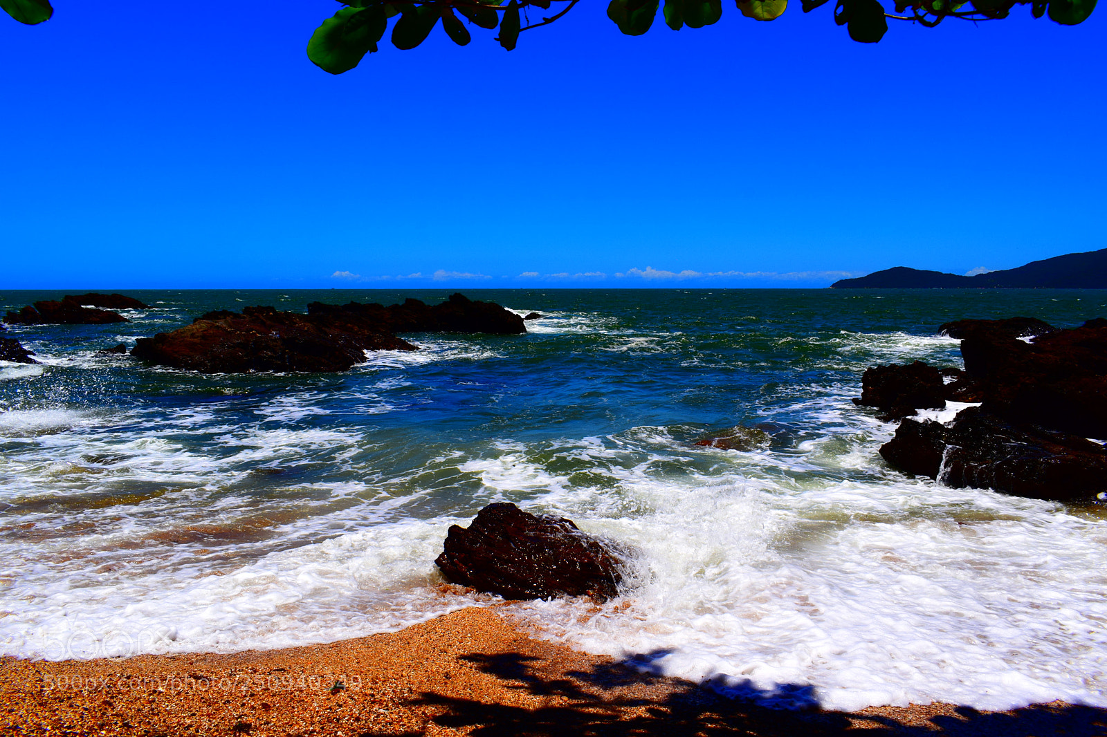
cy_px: 368
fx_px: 830
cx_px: 554
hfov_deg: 67.4
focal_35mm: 27
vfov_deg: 47.9
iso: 200
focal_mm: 18
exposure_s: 1/640
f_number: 13
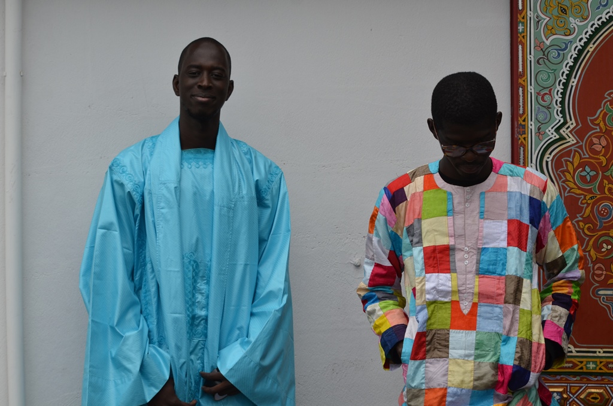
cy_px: 203
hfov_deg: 19.5
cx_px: 306
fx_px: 1784
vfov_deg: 13.0
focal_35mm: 105
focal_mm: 70
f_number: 5.6
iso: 360
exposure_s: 1/500
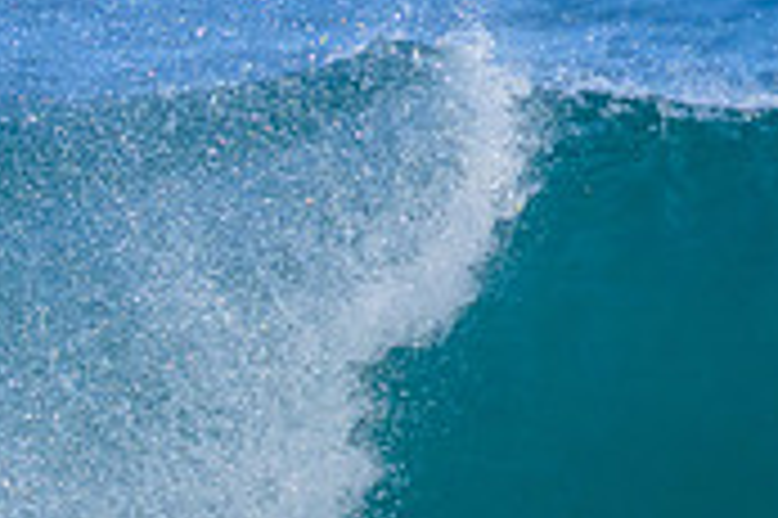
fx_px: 59719
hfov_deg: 0.7
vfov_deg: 0.5
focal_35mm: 2766
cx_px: -117
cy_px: 529
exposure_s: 1/2000
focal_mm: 800
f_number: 11
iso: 1800
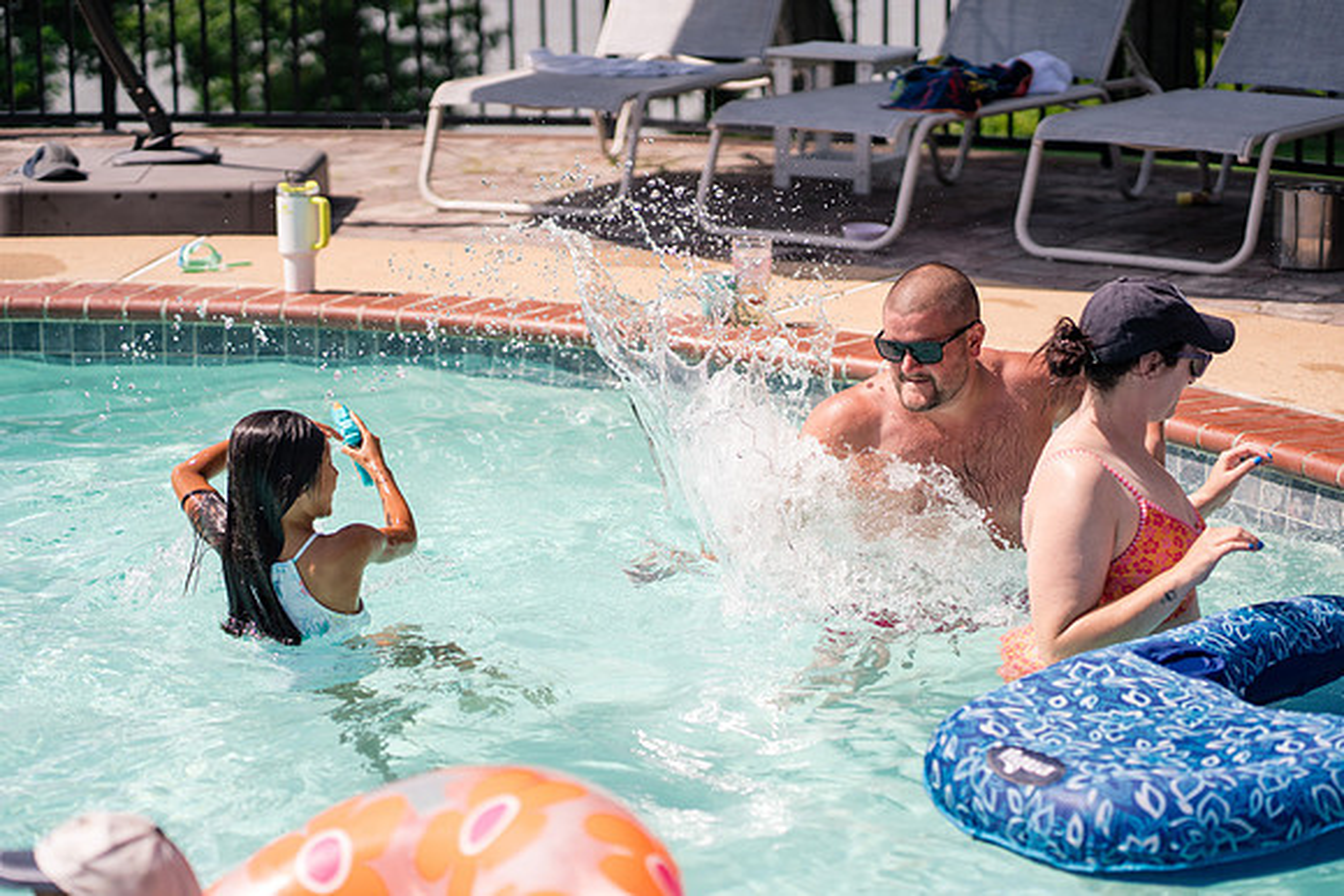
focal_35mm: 85
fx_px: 3174
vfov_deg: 16.1
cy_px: 448
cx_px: 672
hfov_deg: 23.9
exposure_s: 1/6400
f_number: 2.2
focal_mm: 85
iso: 200
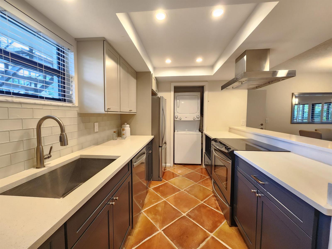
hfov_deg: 106.2
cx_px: 166
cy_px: 124
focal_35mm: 13
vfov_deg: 89.9
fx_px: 125
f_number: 2.2
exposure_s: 1/60
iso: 400
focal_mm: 2.2
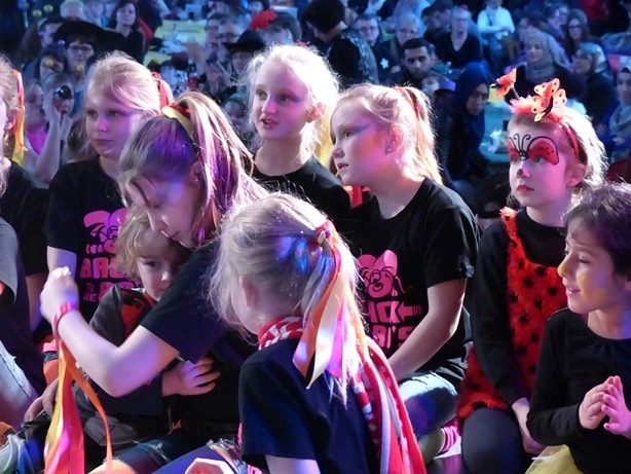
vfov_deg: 11.6
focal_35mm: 128
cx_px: 316
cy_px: 237
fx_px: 2334
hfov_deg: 15.4
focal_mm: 23.1
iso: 1600
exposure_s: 1/100
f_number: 2.8
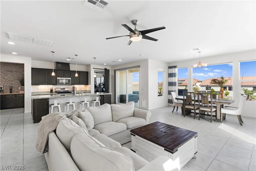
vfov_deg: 70.5
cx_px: 128
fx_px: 121
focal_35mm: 17
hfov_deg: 93.3
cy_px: 86
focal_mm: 17
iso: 400
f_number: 8
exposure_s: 1/30
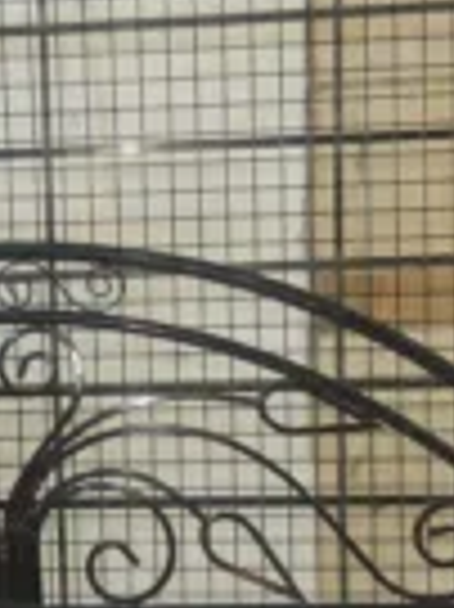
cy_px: 293
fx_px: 1296
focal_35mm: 74
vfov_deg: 26.3
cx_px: 40
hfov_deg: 19.5
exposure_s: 1/25
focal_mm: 4.69
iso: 250
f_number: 1.8
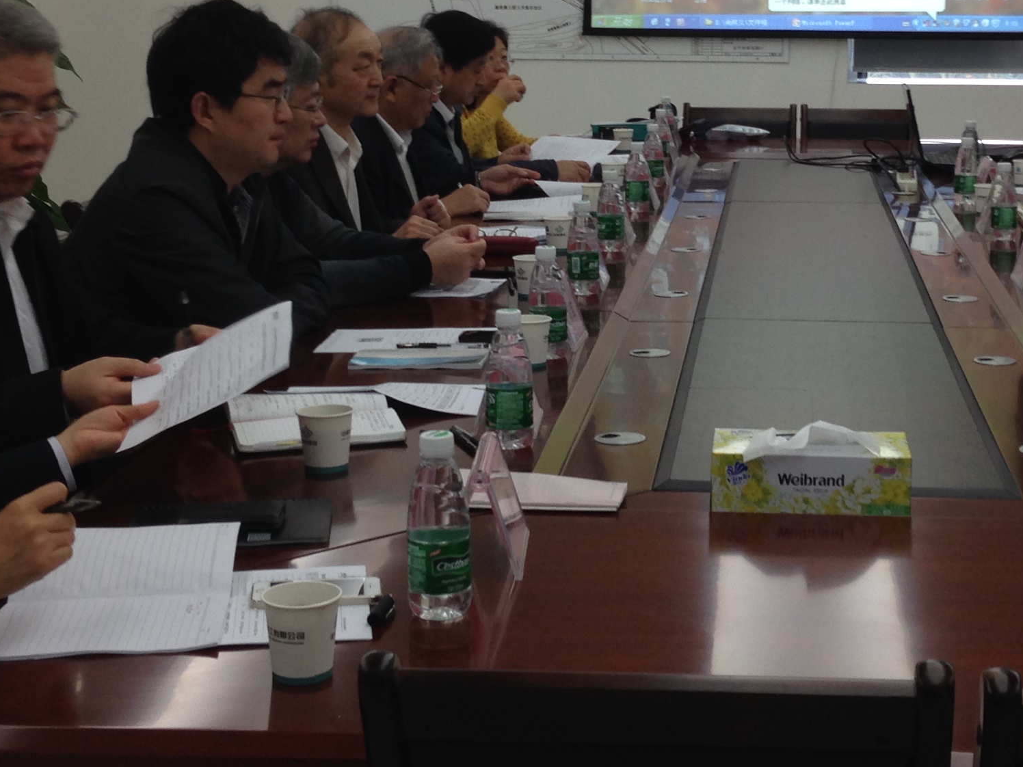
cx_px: 660
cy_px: 189
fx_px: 2128
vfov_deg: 20.3
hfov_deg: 26.9
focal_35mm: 72
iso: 50
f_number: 2.4
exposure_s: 1/33
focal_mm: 4.12
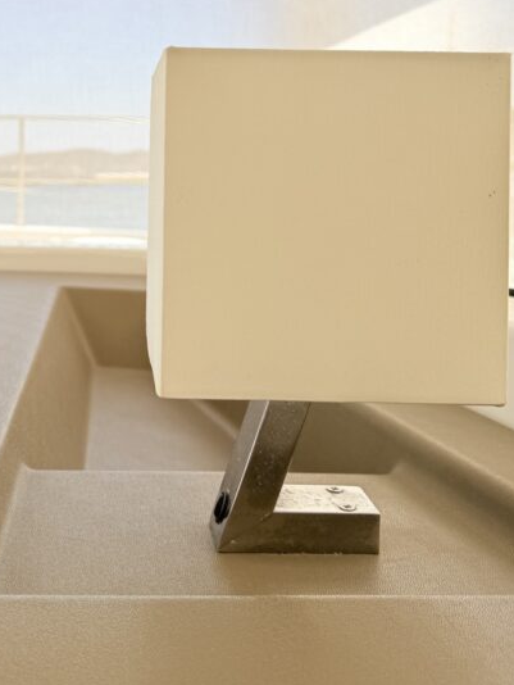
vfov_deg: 39.9
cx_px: 150
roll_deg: -1.2
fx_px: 910
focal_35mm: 46
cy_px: 155
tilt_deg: +3.0
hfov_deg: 31.2
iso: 80
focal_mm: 6.76
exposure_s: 1/649
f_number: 1.78
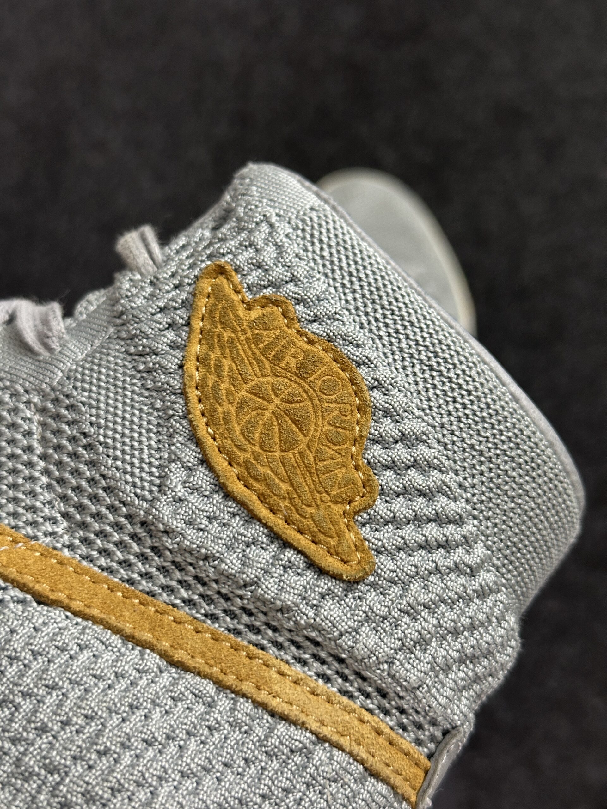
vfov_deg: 39.7
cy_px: 404
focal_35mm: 48
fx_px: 1122
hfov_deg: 30.3
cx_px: 304
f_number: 1.78
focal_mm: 6.86
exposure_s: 1/50
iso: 250
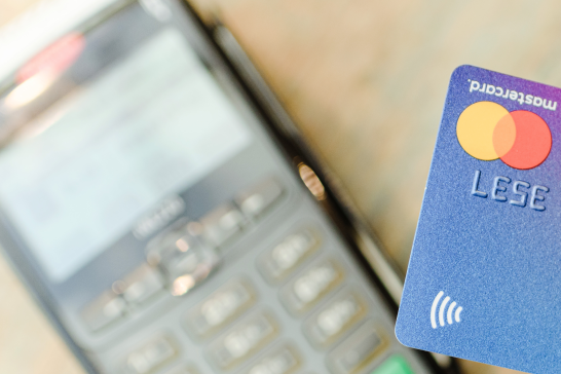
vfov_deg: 16.2
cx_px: 643
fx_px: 1278
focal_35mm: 82
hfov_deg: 23.0
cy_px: 395
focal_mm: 35
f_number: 2.8
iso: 720
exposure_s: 1/160
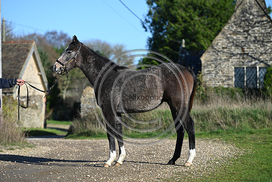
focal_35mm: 116
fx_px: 877
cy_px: 91
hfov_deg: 17.6
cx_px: 136
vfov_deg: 11.8
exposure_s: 1/1250
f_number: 3.5
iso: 110
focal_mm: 116
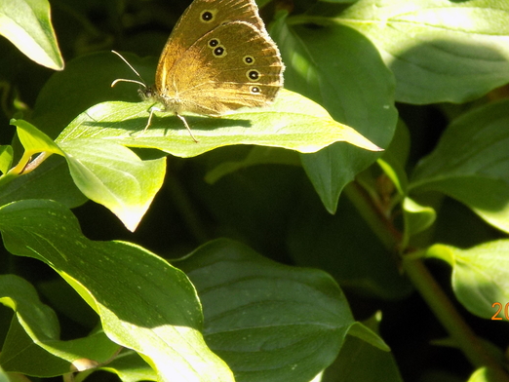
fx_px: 9665
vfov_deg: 2.3
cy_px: 72
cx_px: 253
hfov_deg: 3.0
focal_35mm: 657
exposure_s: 1/60
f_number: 5.9
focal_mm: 71.5
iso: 125
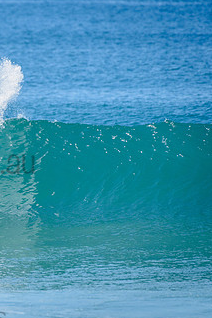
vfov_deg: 2.2
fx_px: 8144
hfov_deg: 1.5
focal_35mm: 922
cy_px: 150
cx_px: -71
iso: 220
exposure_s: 1/2000
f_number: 5.6
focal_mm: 500
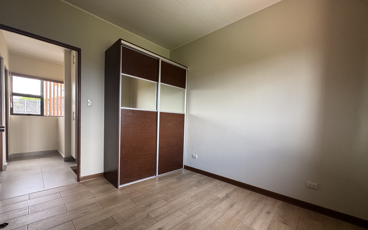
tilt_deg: -2.1
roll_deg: -1.3
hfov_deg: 101.5
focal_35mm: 15
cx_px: 185
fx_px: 150
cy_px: 127
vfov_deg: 74.6
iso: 200
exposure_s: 1/99
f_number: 2.2
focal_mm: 2.22
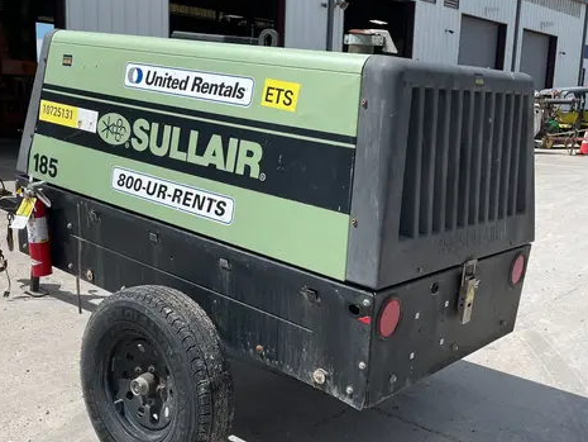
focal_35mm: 41
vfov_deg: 35.1
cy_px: 237
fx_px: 697
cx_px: 250
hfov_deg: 45.6
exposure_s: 1/4831
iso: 32
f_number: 1.6
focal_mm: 4.2
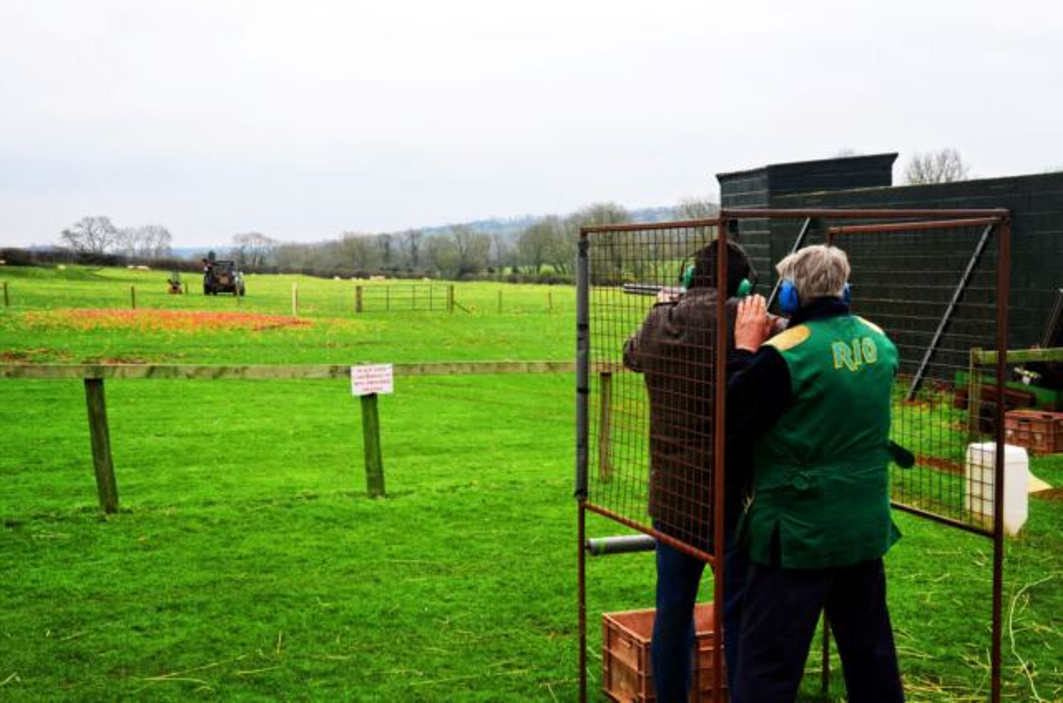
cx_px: 532
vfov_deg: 31.7
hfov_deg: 46.5
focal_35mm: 42
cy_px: 352
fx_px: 1237
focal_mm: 28
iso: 400
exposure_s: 1/100
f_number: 16
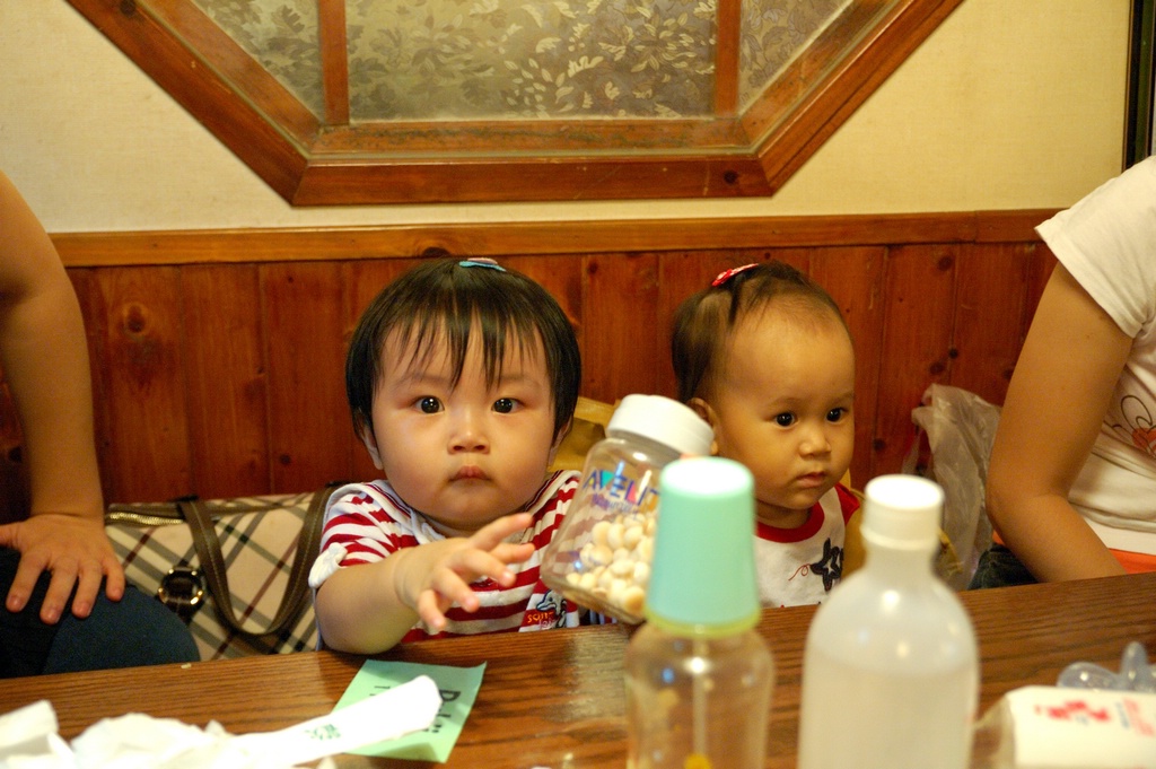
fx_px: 1540
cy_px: 384
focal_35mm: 48
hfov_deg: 41.1
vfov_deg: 28.0
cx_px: 578
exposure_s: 1/20
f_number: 3.2
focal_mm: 32
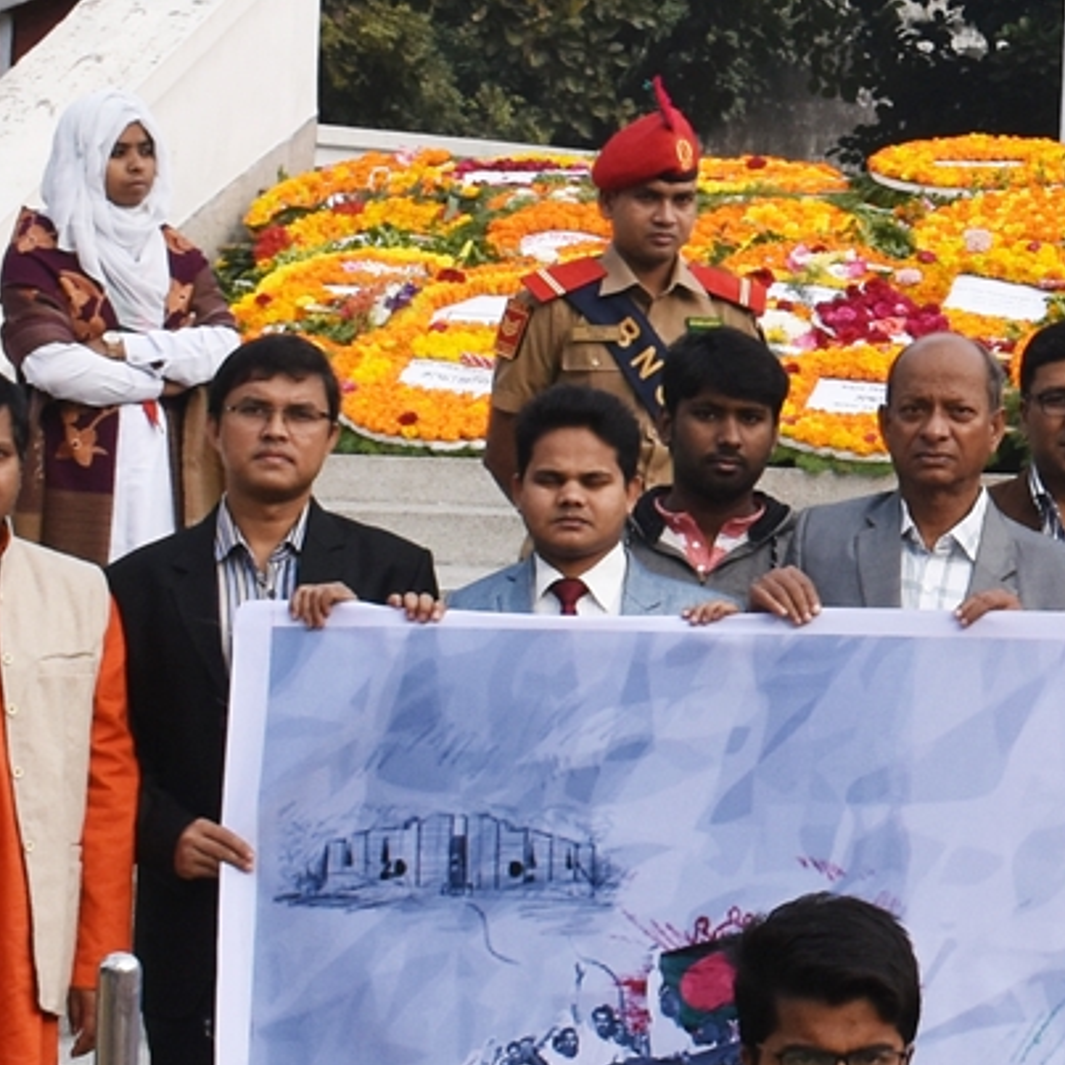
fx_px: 3098
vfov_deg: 19.5
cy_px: 665
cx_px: 1459
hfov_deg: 18.0
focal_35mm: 89
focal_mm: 22
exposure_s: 1/500
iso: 360
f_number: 8
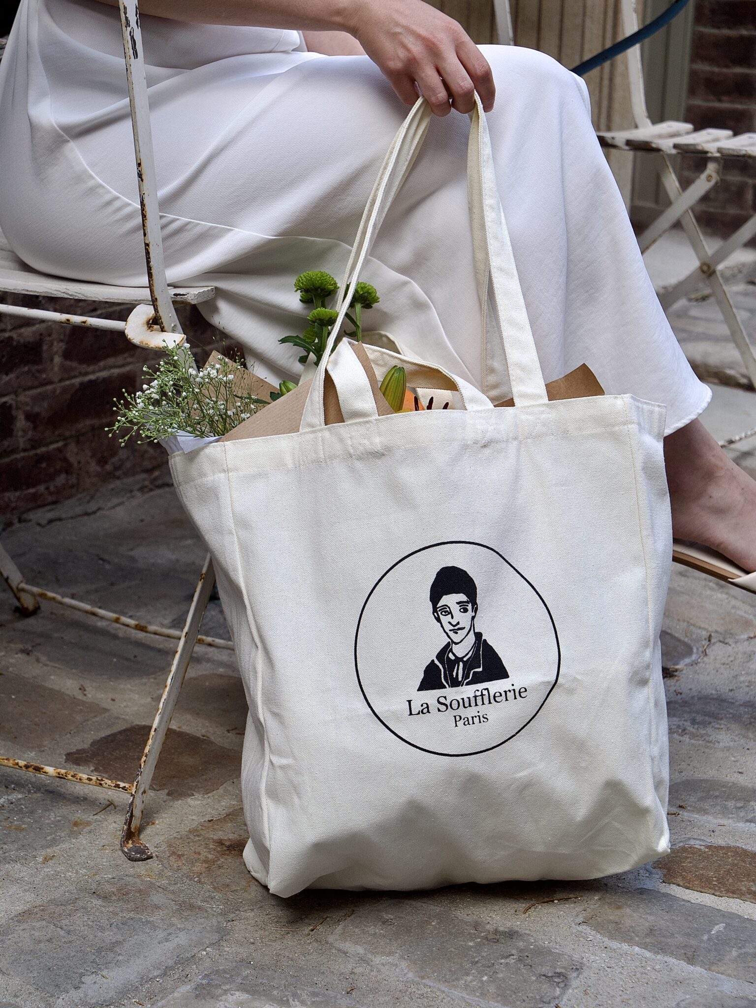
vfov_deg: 28.6
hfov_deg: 21.6
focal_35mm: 68
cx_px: 378
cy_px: 504
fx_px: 1980
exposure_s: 1/250
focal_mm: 34
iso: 200
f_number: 5
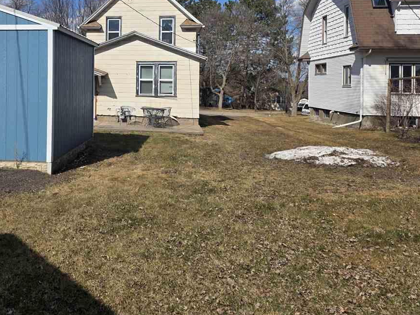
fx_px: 412
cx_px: 115
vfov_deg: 40.8
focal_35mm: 34
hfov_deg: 52.1
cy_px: 86
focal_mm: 6.25
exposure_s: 1/7944
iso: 64
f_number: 1.7
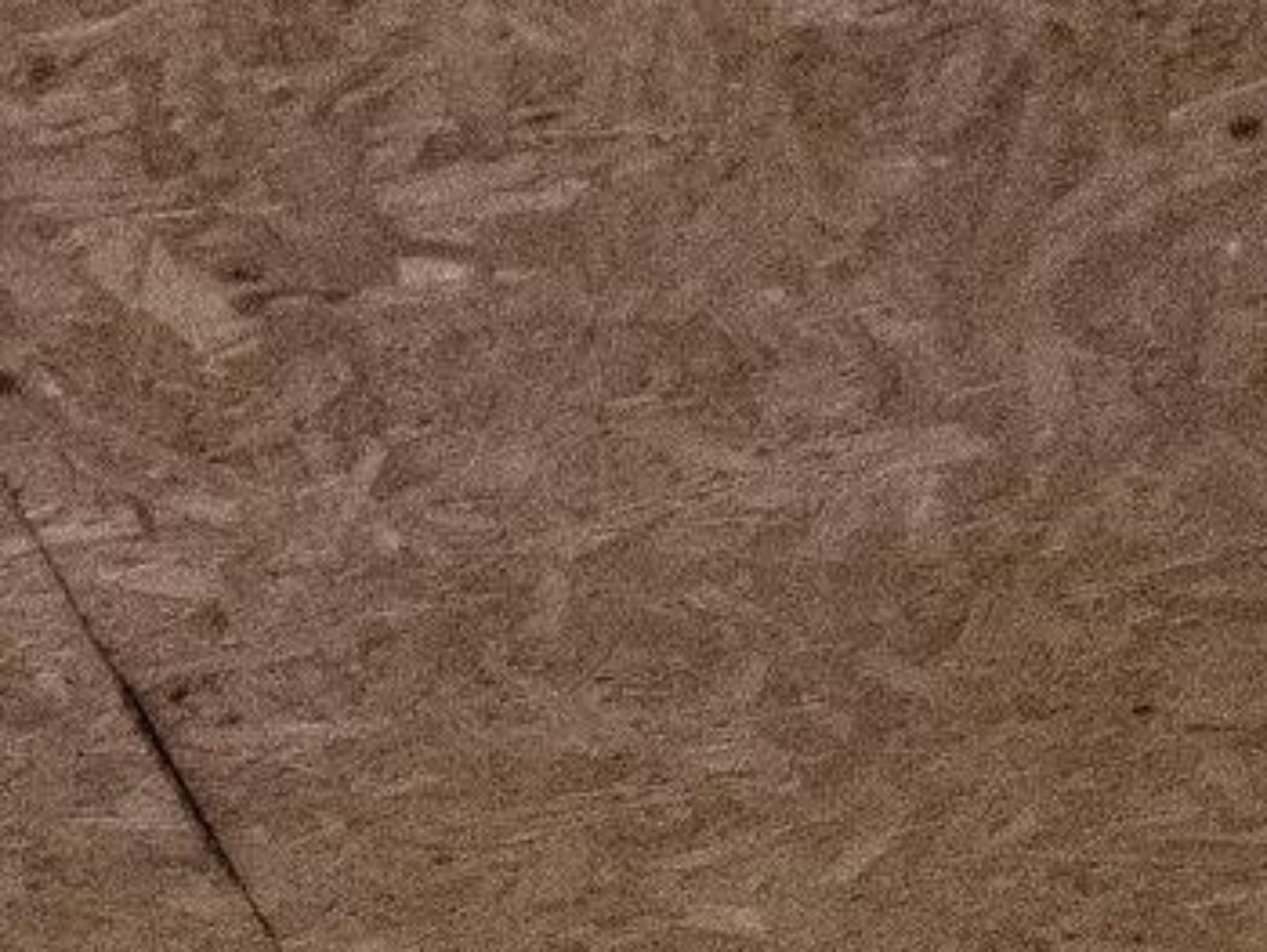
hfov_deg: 19.1
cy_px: 2116
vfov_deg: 13.2
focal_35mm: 90
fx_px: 3296
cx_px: -637
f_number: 4
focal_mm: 16
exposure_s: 1/45
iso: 12800
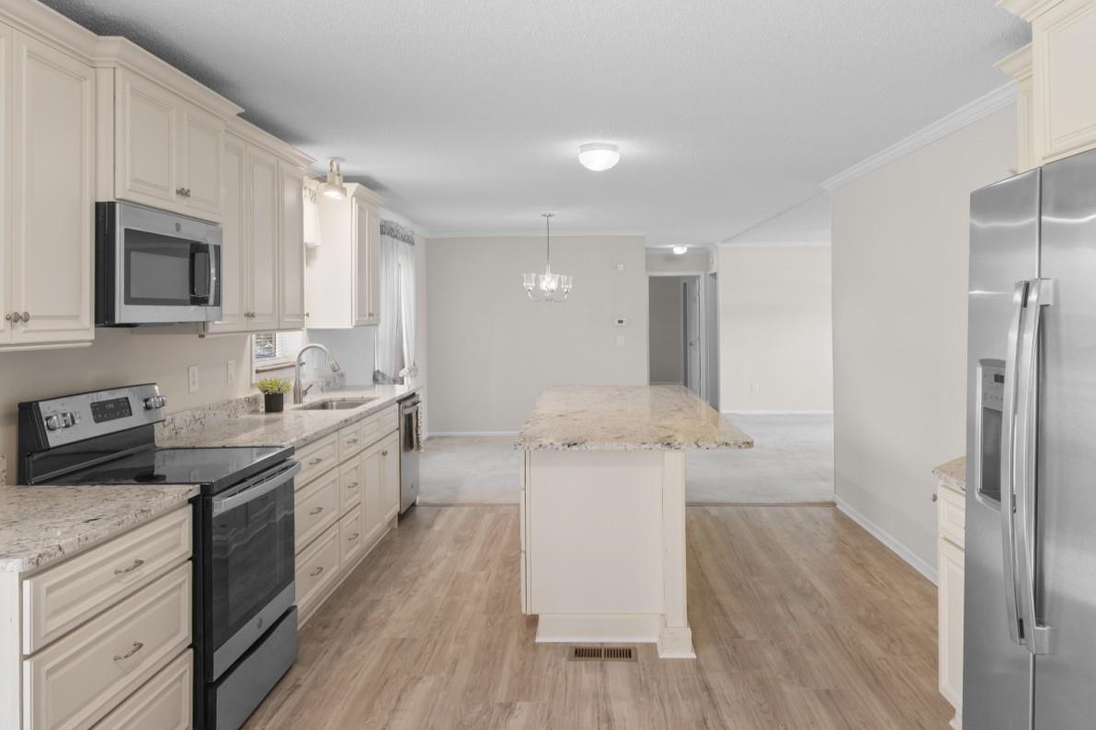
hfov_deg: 69.4
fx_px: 791
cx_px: 571
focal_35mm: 26
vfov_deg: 49.4
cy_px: 310
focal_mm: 13
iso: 100
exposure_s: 1/1.25
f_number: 4.8
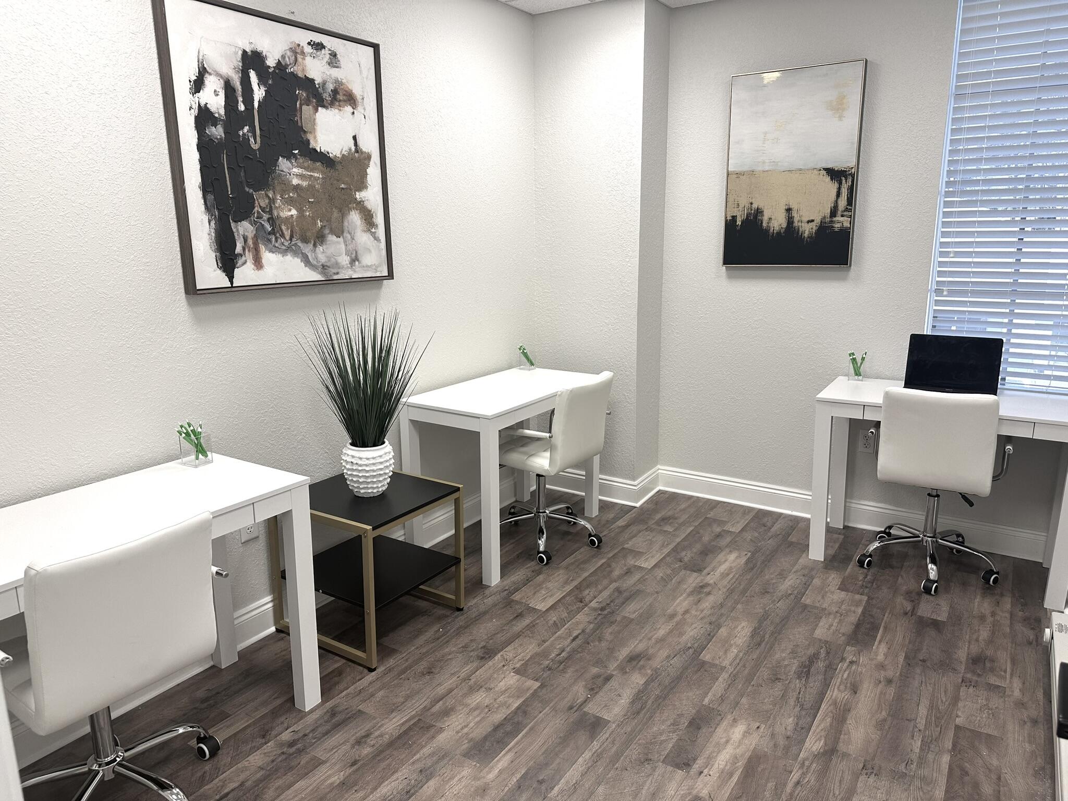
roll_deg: +0.9
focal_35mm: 24
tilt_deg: -12.2
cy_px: 400
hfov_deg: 71.6
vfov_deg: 56.8
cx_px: 534
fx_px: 740
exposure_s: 1/120
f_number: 1.78
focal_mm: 6.86
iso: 80
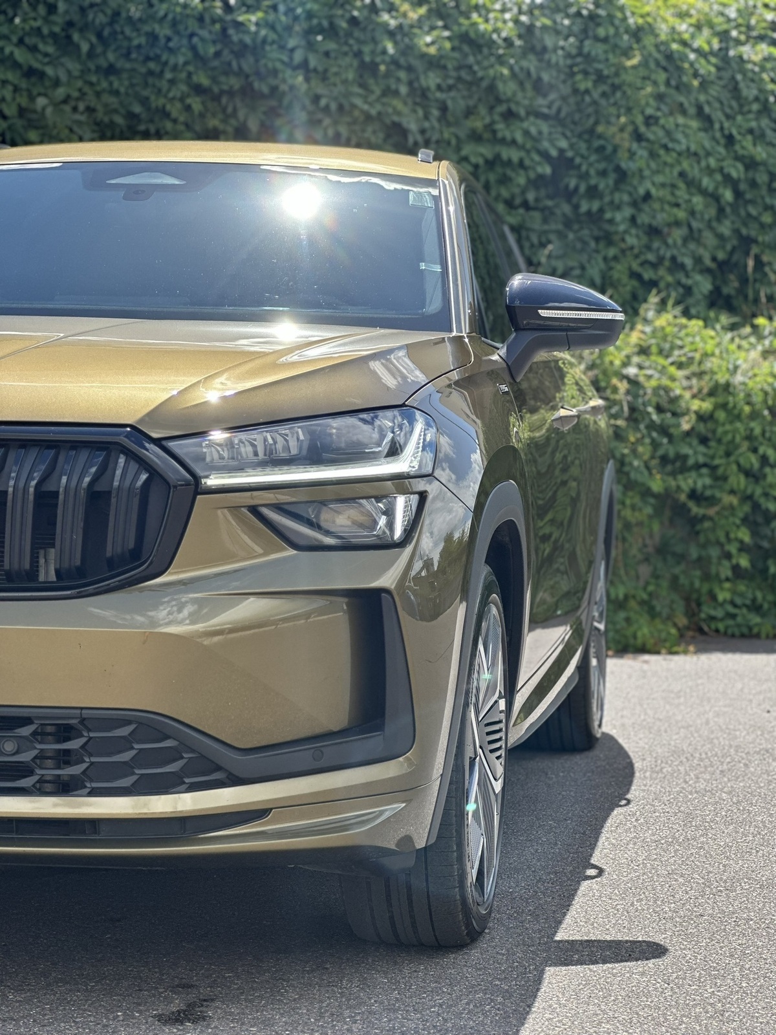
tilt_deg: -0.9
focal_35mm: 77
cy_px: 518
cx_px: 388
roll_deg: +0.1
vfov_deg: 25.3
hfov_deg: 19.1
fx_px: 2302
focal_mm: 9
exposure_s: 1/471
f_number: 2.8
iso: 32
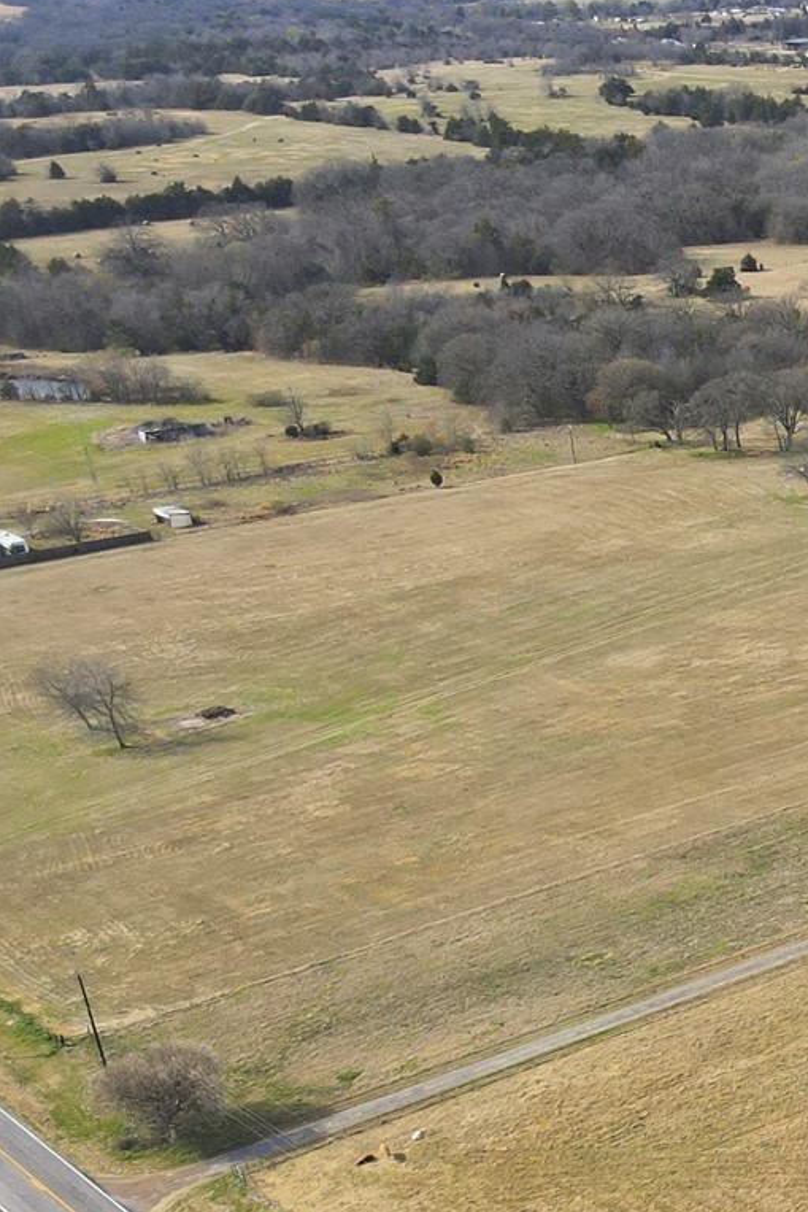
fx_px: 2254
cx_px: 1522
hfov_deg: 16.4
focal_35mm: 67
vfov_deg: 28.9
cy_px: 1087
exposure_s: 1/400
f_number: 2.8
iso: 100
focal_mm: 4.5
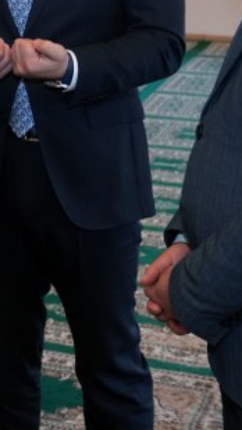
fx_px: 1265
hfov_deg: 10.3
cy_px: 38
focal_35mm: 111
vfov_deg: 18.9
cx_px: -195
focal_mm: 32
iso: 1000
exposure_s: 1/200
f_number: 4
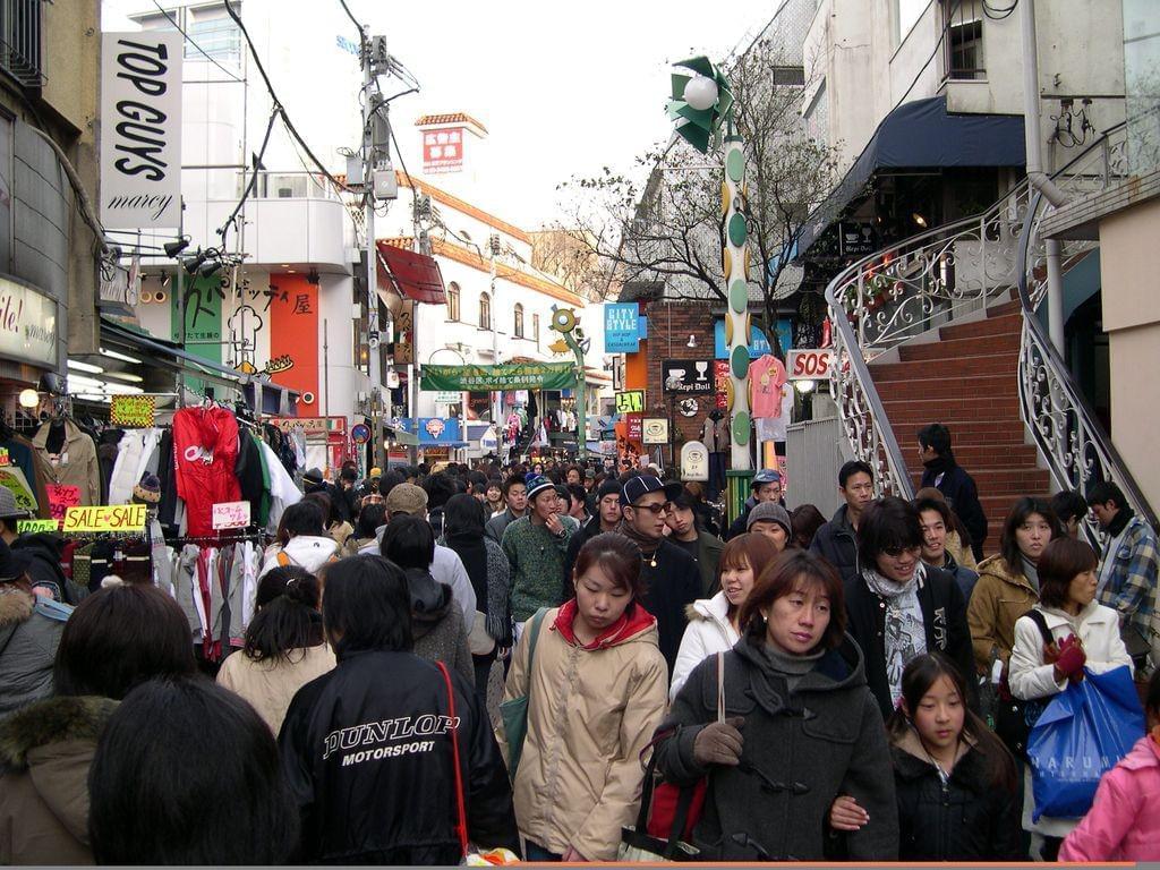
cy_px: 435
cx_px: 580
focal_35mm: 38
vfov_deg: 37.7
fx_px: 1273
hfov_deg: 49.0
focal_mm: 8
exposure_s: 1/156
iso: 100
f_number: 2.8
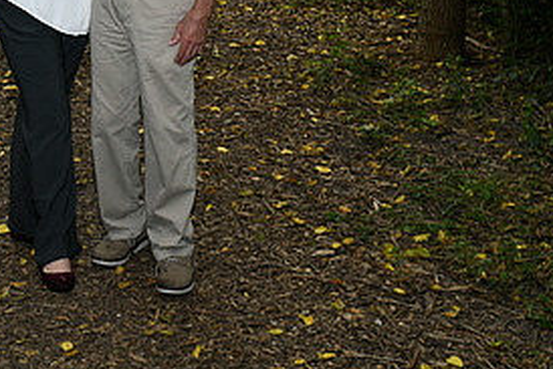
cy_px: -9
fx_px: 1137
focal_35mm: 74
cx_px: 172
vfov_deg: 17.9
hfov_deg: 27.1
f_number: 8
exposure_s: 1/60
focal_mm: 35
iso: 1600
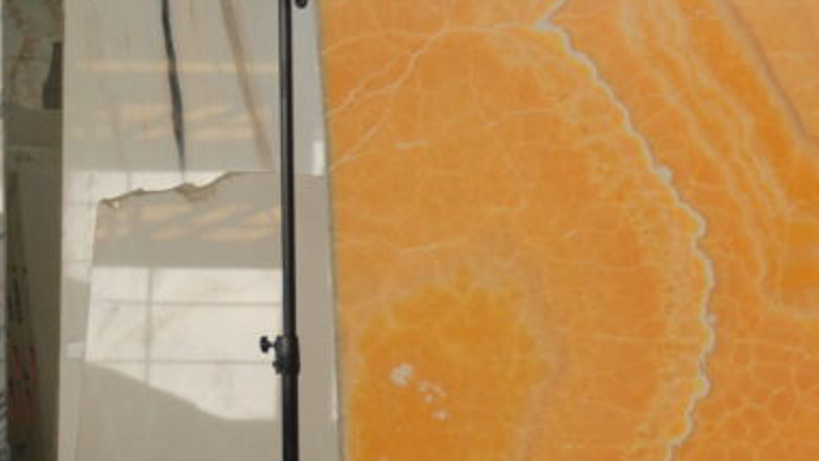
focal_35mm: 101
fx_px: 2194
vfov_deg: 11.8
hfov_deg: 19.6
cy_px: 511
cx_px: 1042
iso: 640
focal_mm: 24
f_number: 4
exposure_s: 1/100
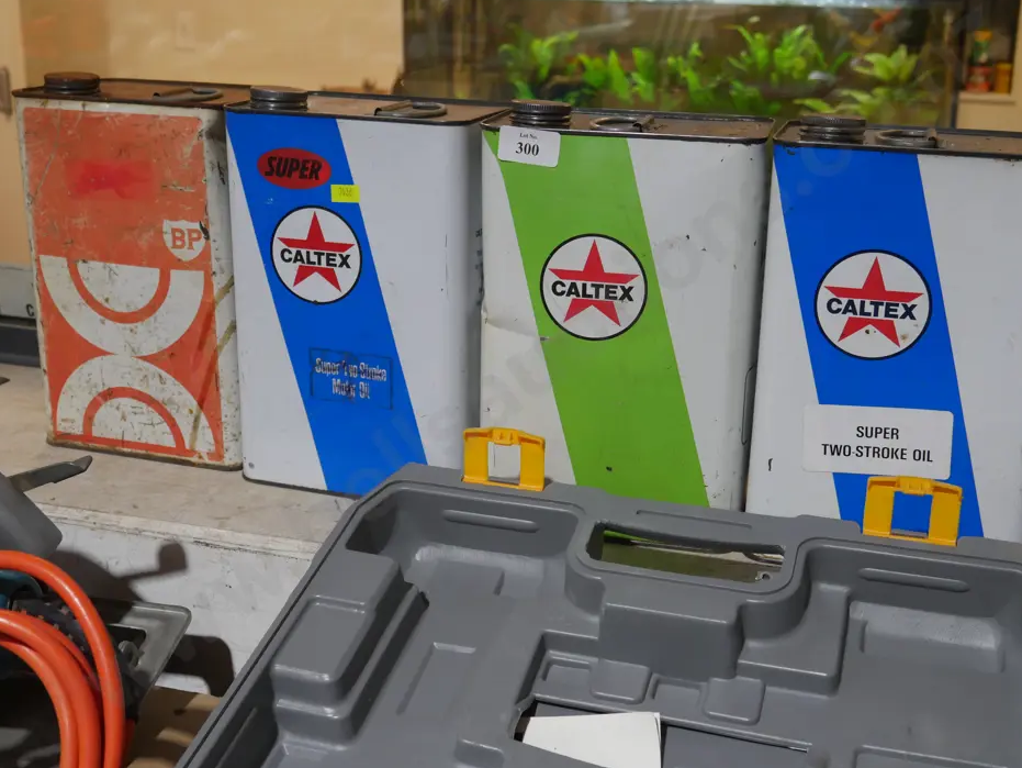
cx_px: 544
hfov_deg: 42.9
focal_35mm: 44
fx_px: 1300
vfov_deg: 32.9
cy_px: 361
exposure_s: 1/60
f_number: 4.5
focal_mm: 20
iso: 640
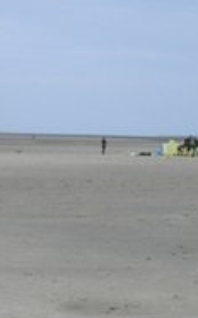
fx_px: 1461
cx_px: 32
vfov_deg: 12.4
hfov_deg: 7.7
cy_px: 161
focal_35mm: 169
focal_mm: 12.2
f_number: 6.2
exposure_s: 1/400
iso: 80
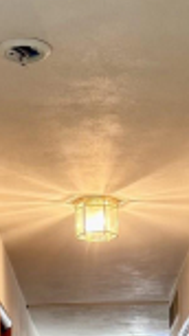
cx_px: 110
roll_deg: +2.3
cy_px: 651
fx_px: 1016
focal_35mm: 114
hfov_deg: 10.6
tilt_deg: -7.0
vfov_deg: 15.4
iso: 250
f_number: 1.78
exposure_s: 1/60
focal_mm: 6.76
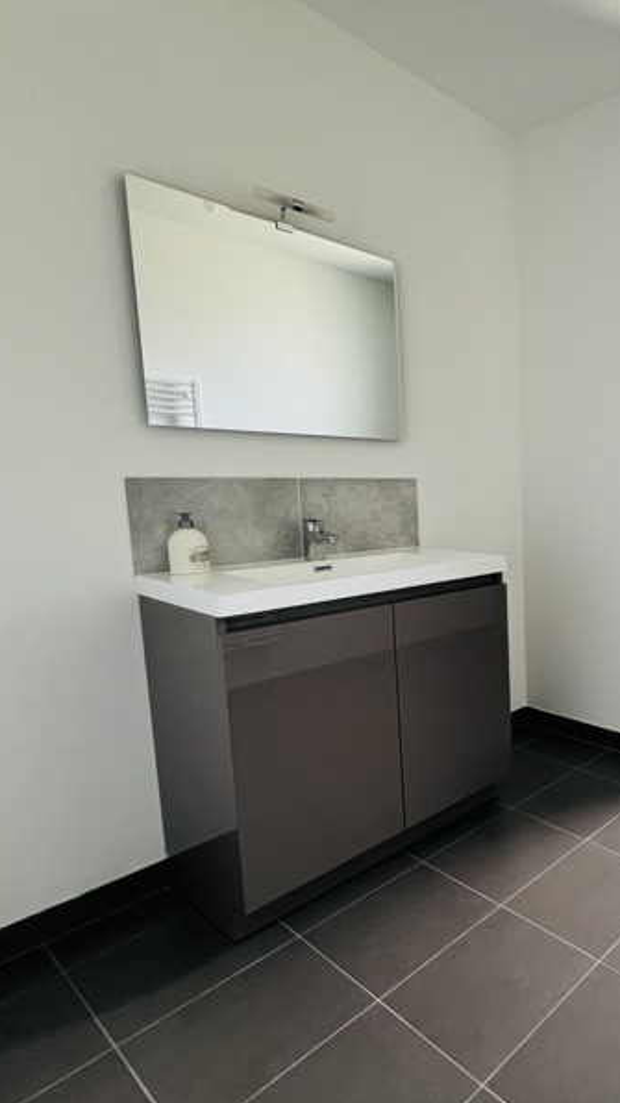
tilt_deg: -6.4
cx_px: 692
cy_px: 553
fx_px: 556
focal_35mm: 19
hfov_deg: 43.8
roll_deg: -0.4
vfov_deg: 89.6
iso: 125
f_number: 1.8
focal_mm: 1.57
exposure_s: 1/99
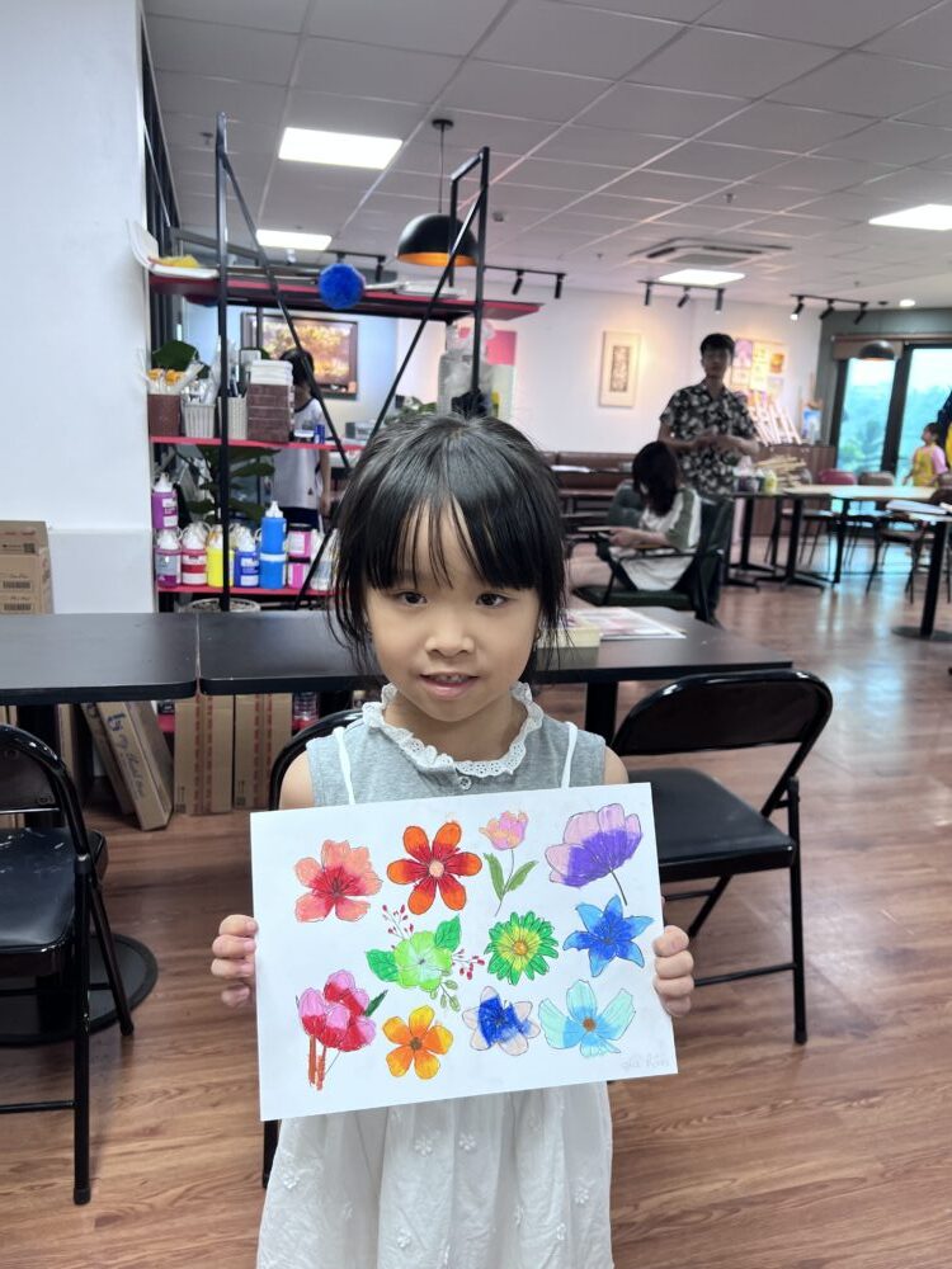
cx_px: 476
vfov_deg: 67.3
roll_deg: -3.7
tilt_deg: -12.4
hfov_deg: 53.1
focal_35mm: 26
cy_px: 634
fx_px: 953
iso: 100
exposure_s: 1/100
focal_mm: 5.7
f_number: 1.5
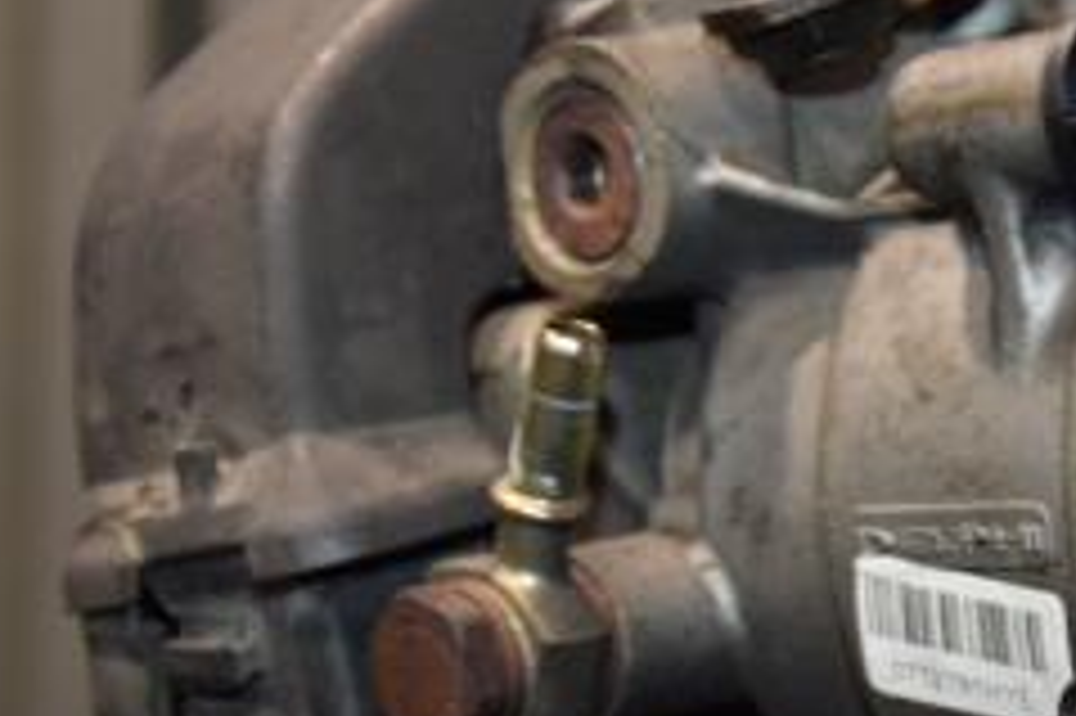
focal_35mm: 128
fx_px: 3823
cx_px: 1135
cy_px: 450
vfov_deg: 10.7
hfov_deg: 15.7
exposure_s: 1/60
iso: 800
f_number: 5
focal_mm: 34
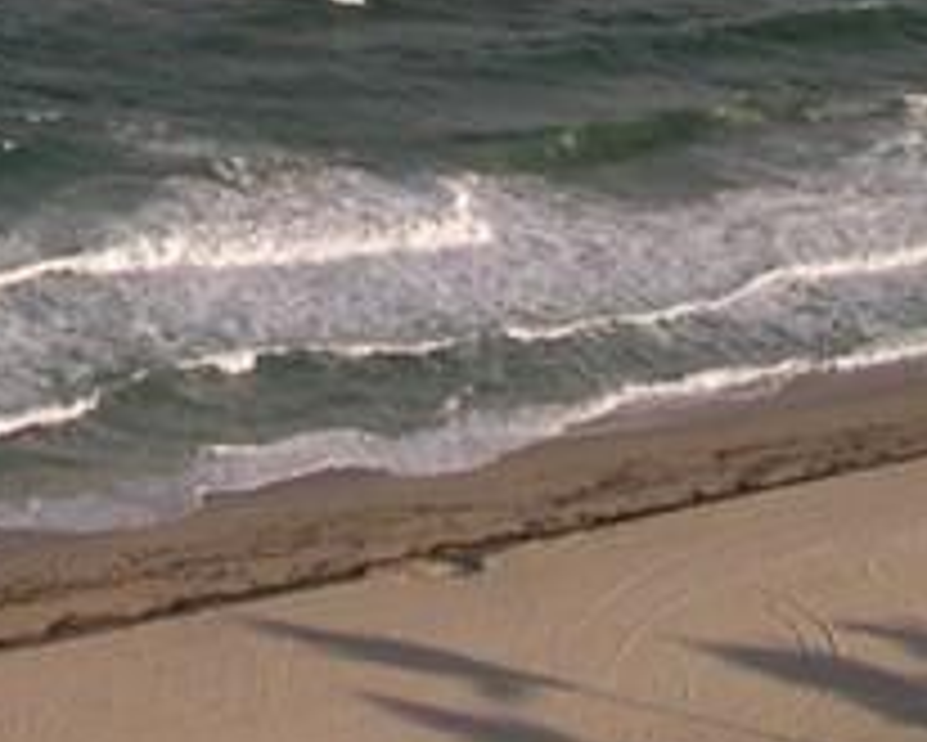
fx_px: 5051
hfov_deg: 10.4
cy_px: -454
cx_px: 40
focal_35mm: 184
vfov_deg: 8.2
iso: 100
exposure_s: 1/531
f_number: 2.8
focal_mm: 8
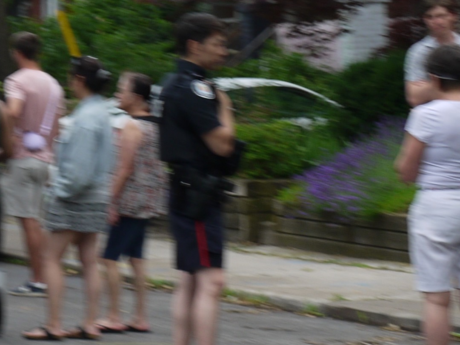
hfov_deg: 7.4
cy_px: 261
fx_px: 3442
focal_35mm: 259
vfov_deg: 5.7
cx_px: -367
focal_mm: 35
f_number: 4
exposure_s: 1/320
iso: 100
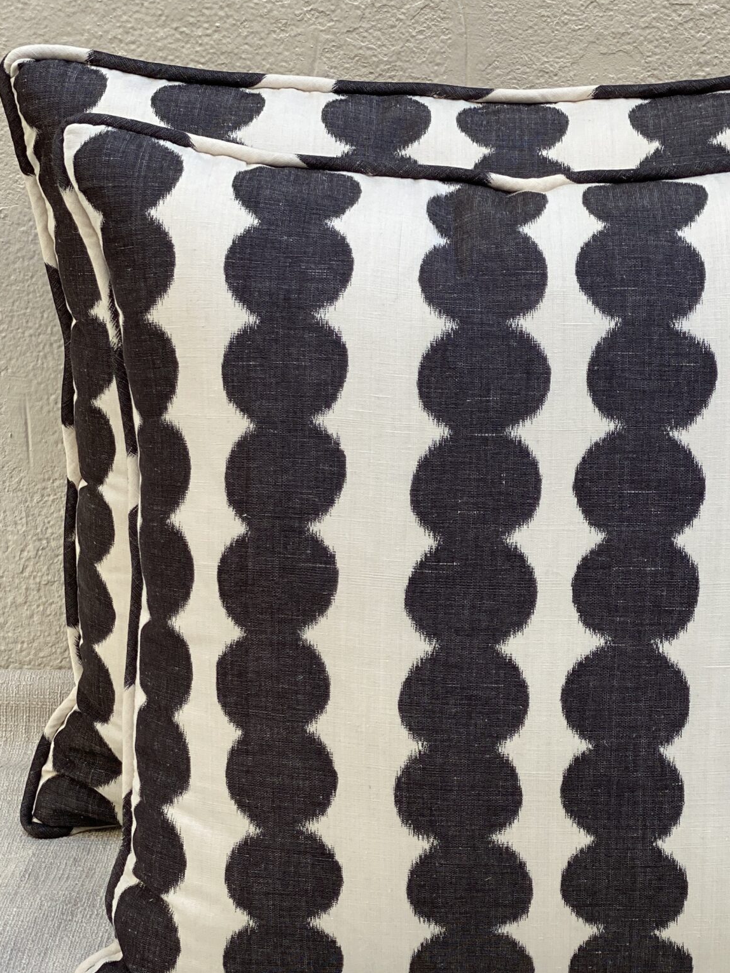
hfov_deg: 16.9
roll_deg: +1.2
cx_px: 496
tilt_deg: -20.7
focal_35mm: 87
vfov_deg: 22.4
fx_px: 2446
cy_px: 613
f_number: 2
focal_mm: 6
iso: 25
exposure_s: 1/122
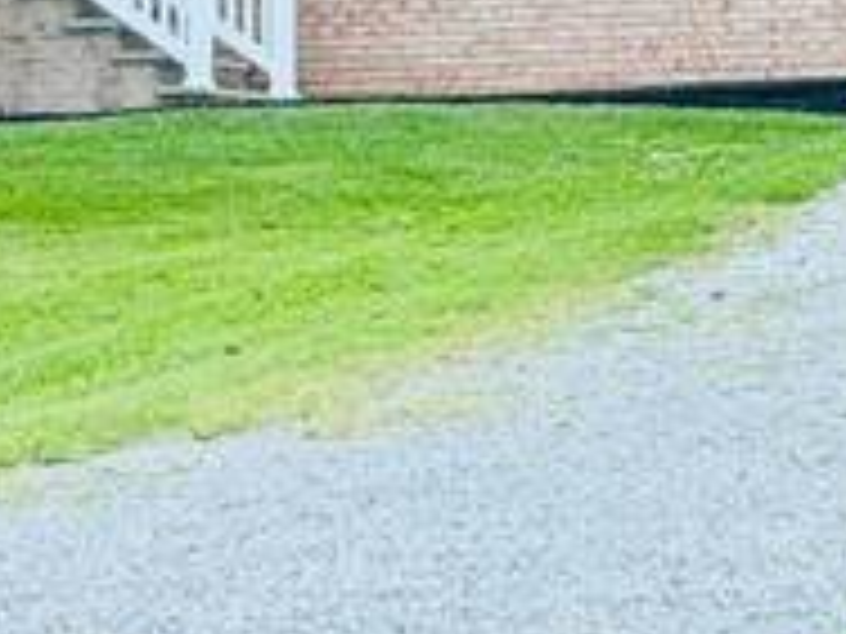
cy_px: -36
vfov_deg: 5.7
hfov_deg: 7.5
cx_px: 693
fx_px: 6403
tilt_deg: +4.0
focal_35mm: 262
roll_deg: +0.7
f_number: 1.78
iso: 80
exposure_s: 1/300
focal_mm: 6.76
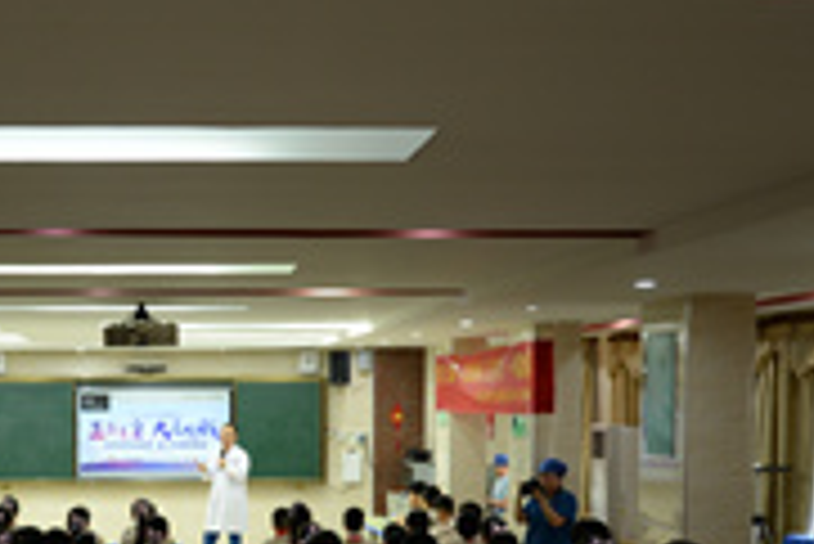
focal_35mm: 53
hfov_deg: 36.7
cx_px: 216
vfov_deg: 25.1
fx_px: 1199
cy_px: 443
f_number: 4
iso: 400
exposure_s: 1/60
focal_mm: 24
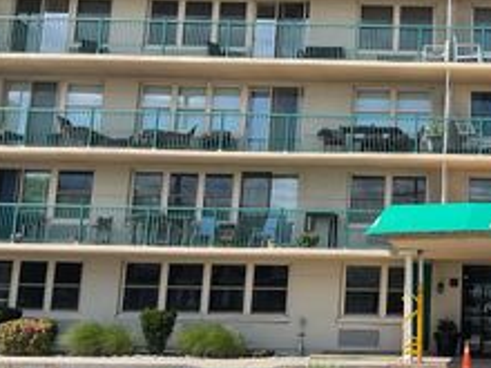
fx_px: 936
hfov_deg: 27.4
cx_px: 511
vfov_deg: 22.2
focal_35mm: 66
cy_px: 144
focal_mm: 3
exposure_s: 1/1015
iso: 16
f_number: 1.8
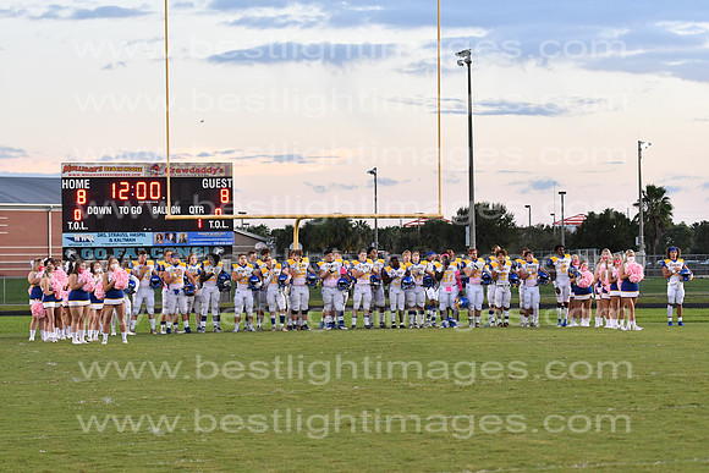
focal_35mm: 105
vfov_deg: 13.0
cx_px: 354
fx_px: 2068
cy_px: 236
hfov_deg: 19.5
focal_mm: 70
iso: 1600
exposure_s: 1/800
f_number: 4
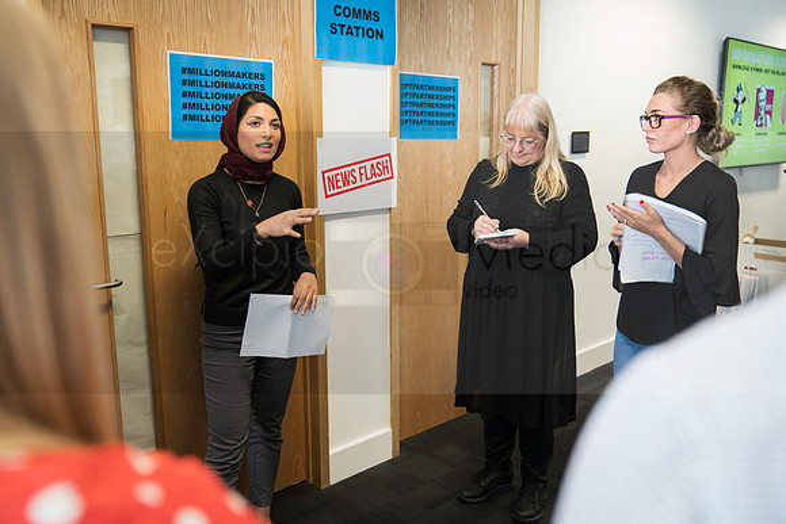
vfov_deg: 42.9
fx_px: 668
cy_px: 248
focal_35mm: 31
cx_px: 399
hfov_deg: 61.0
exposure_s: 1/30
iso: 250
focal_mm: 29
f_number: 2.8
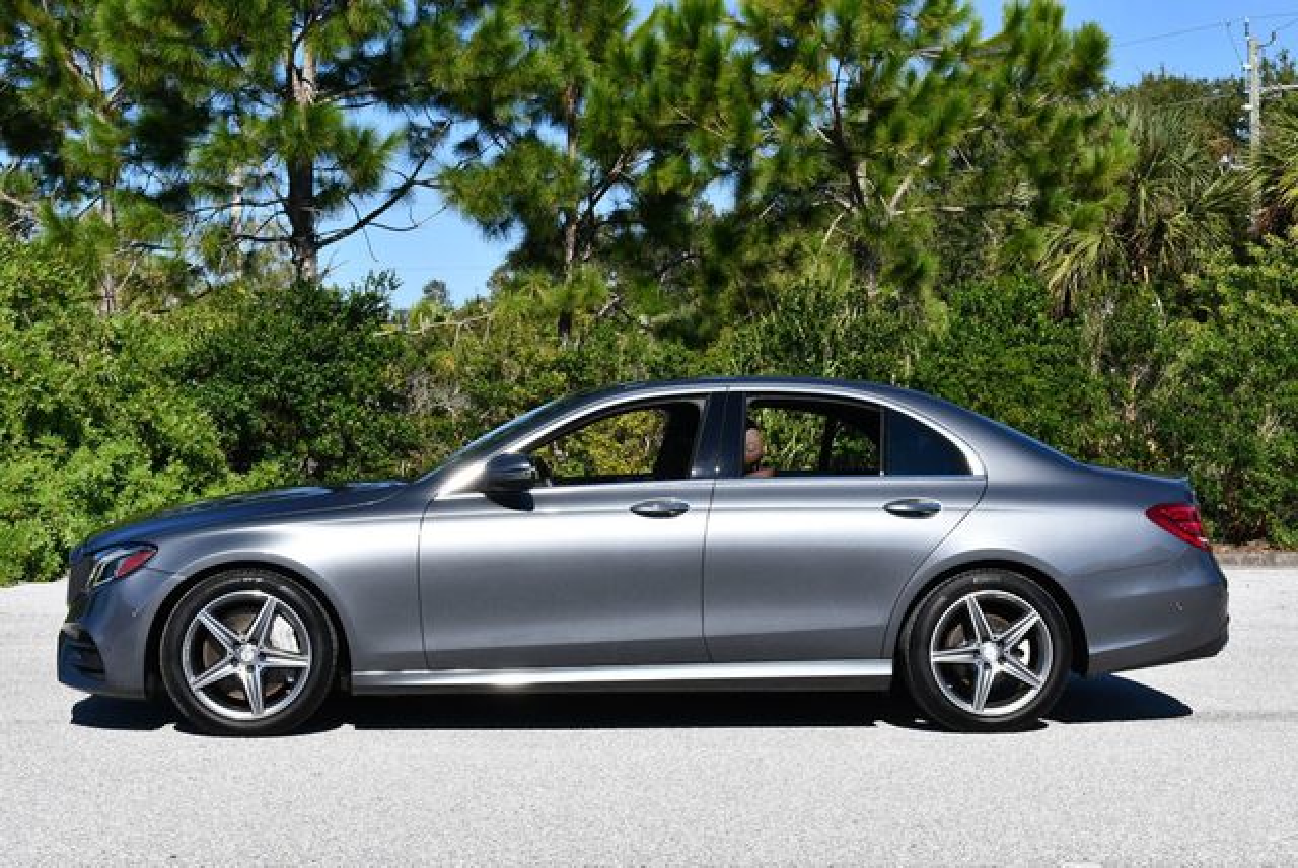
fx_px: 2165
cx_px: 649
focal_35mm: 60
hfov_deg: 33.4
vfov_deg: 22.7
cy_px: 434
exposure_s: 1/250
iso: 100
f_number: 8
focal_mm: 30
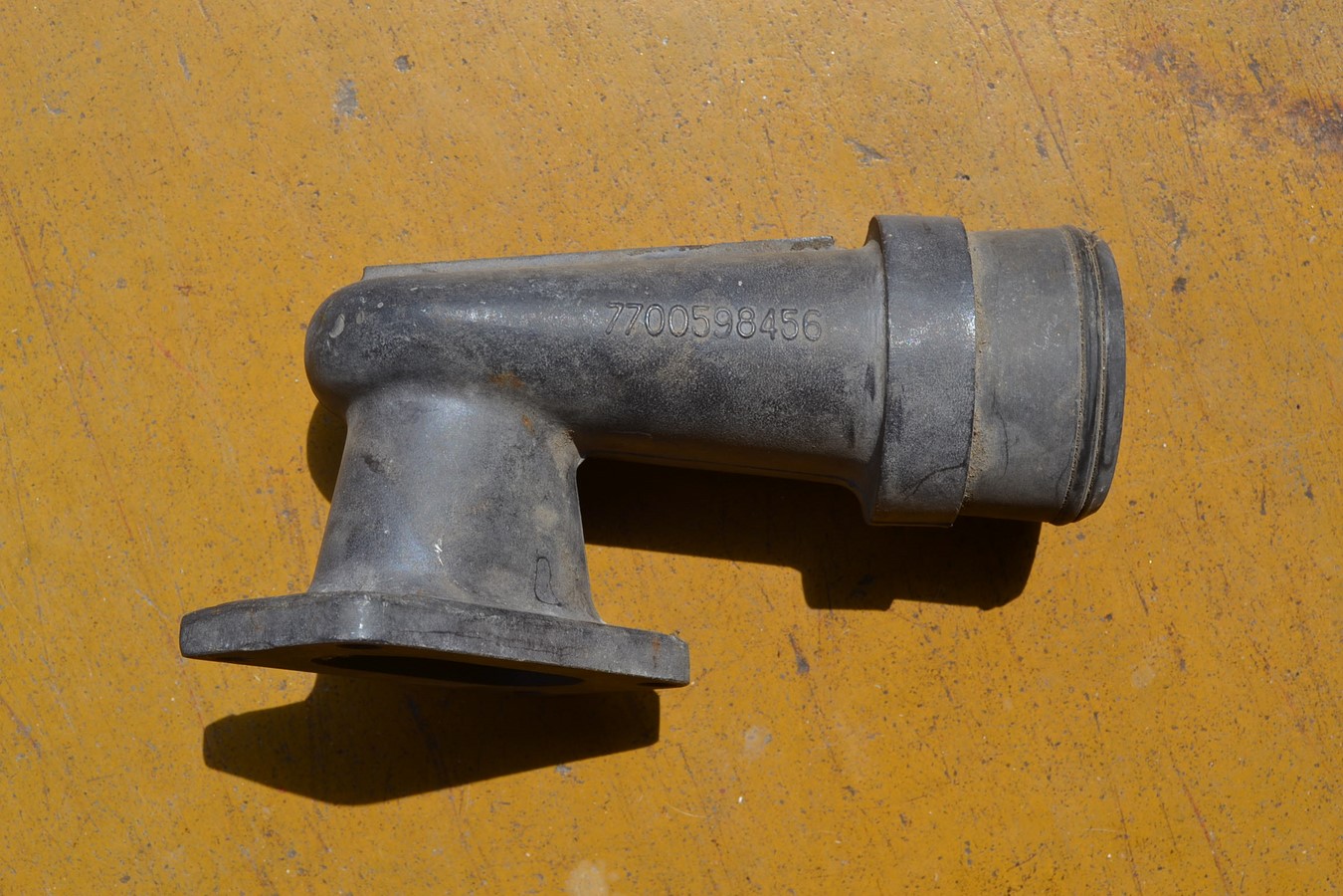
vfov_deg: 26.5
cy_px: 448
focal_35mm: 51
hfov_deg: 38.9
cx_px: 672
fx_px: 1902
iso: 100
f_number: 8
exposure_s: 1/250
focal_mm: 34
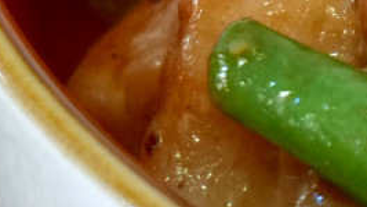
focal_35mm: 454
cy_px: -200
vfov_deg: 2.7
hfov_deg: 4.5
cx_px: 1282
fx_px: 4421
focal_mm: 60
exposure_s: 1/60
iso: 4000
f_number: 7.1
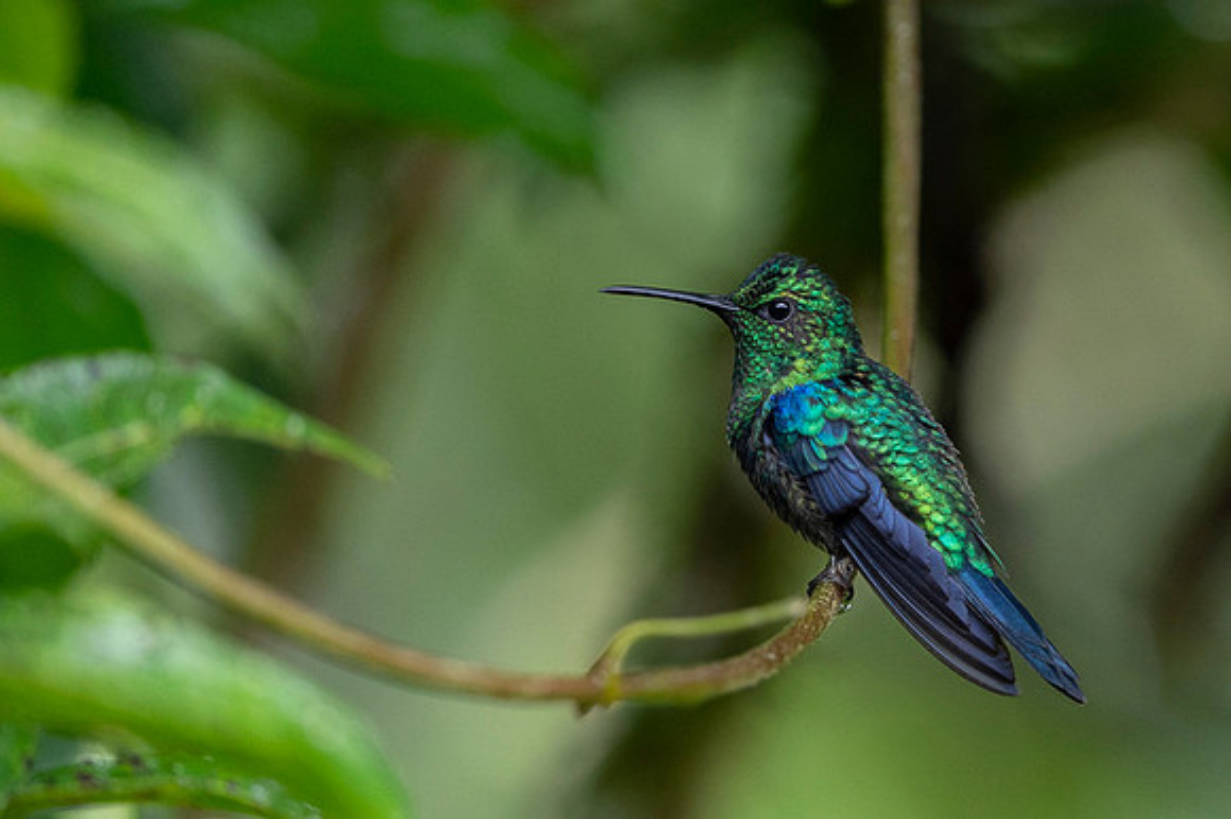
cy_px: 346
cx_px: 809
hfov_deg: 2.9
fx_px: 24338
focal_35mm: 712
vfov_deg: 1.9
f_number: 4
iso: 2500
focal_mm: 500
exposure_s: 1/1000
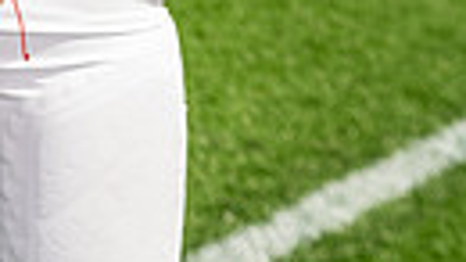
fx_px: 2236
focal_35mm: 181
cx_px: -47
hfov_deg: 11.7
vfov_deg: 6.2
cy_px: -488
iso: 100
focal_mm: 50
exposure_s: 1/320
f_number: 5
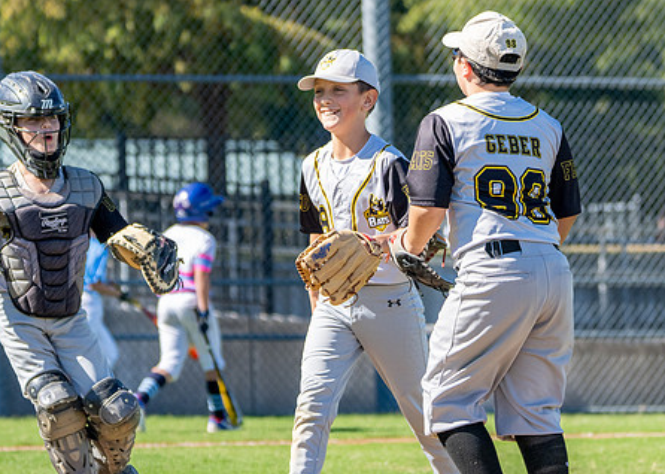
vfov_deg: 4.2
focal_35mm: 343
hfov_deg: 5.9
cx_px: 388
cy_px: 292
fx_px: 6474
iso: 800
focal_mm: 169
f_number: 5.6
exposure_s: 1/2500
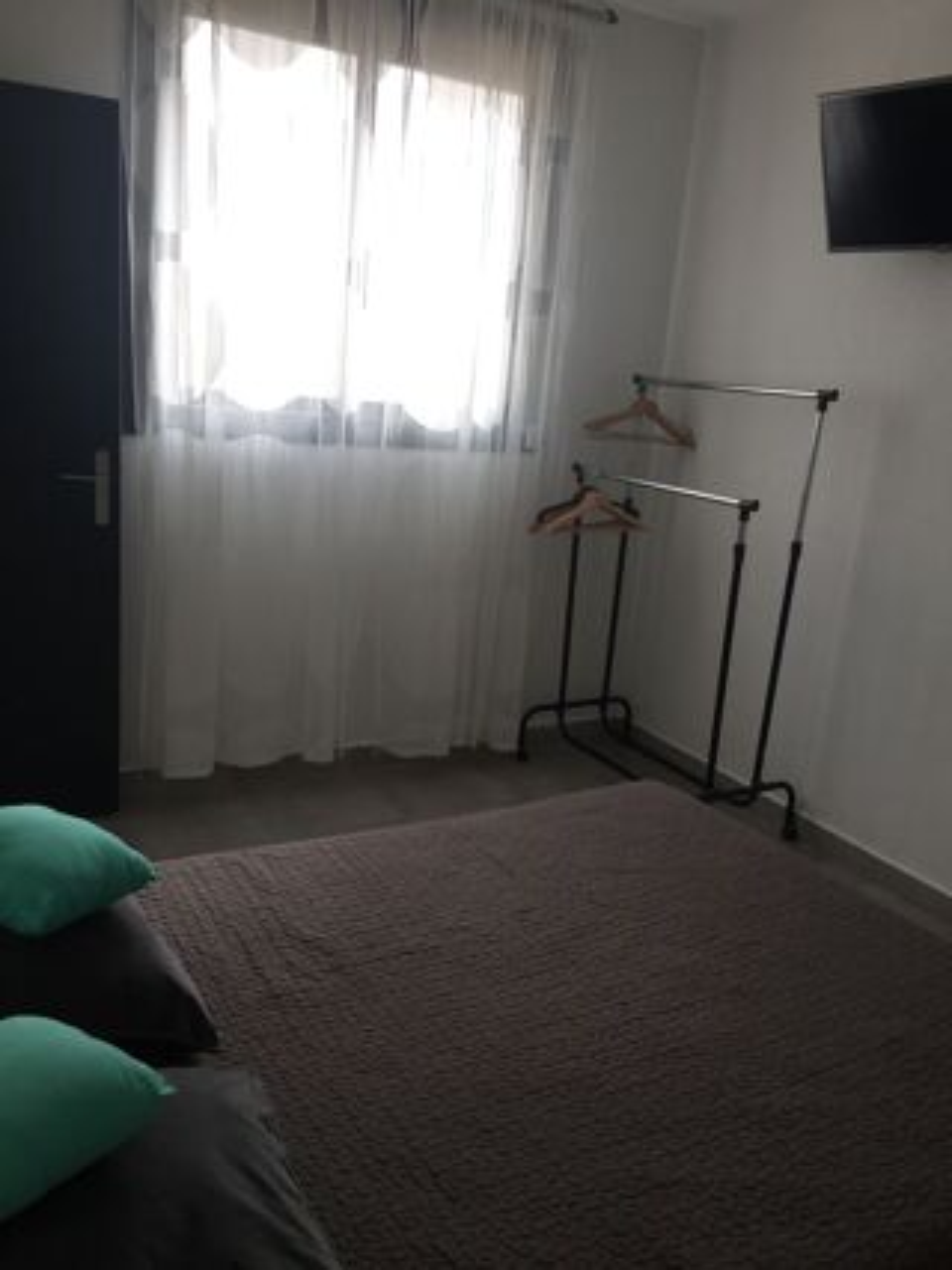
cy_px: 635
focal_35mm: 29
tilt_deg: -13.7
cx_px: 476
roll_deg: -4.8
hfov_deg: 48.2
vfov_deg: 61.7
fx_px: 1064
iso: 32
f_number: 2.2
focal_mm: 4.15
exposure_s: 1/124
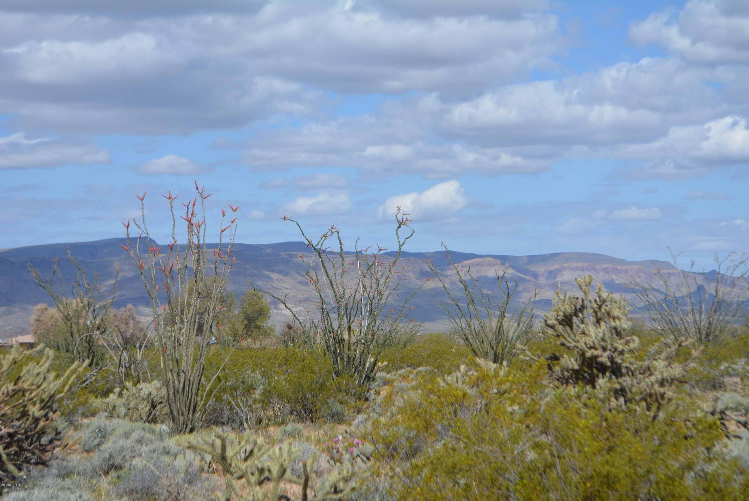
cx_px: 374
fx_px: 1718
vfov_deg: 16.6
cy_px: 250
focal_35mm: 82
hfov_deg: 24.6
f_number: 7.1
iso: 400
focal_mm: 55
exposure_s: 1/2000
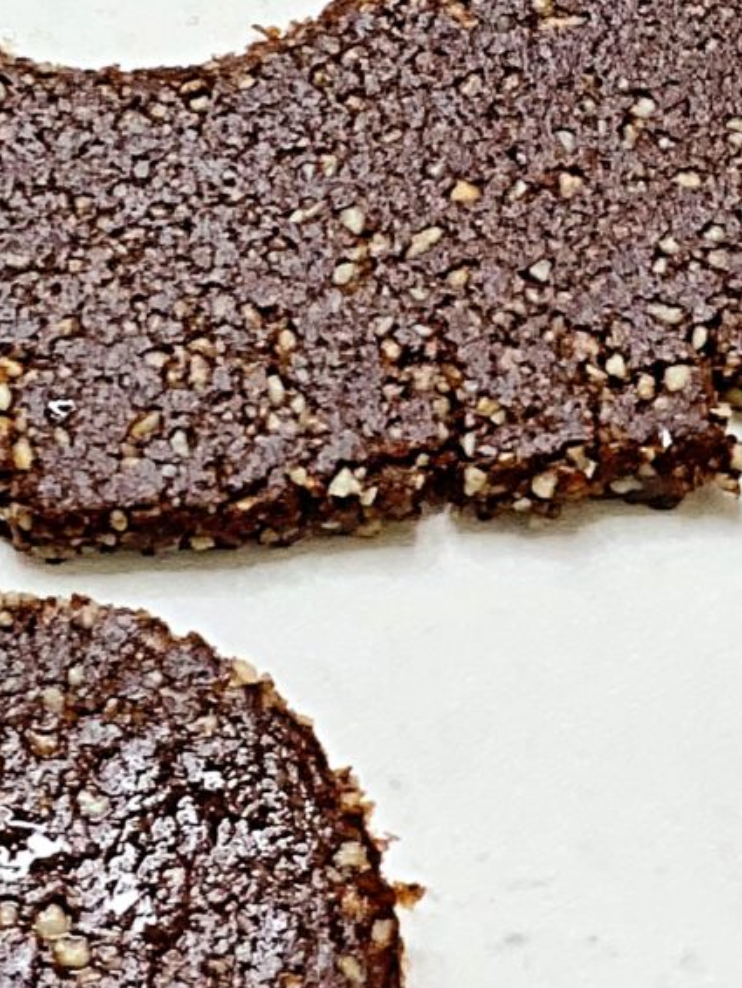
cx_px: -201
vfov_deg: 8.1
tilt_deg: -51.6
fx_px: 6711
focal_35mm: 235
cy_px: -922
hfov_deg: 6.3
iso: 32
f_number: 2.4
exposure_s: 1/120
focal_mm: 6
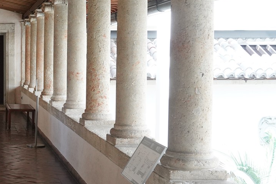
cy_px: 104
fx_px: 598
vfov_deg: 17.5
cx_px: -49
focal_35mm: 78
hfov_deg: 23.8
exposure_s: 1/80
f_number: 8
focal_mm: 28
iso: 1000
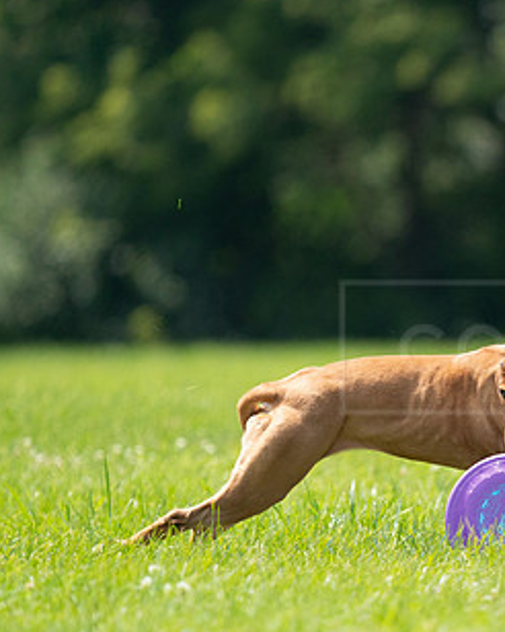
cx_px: 536
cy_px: 383
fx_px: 14811
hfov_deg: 2.0
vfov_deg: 2.4
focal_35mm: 792
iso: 1250
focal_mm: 448
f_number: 6.3
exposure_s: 1/4000
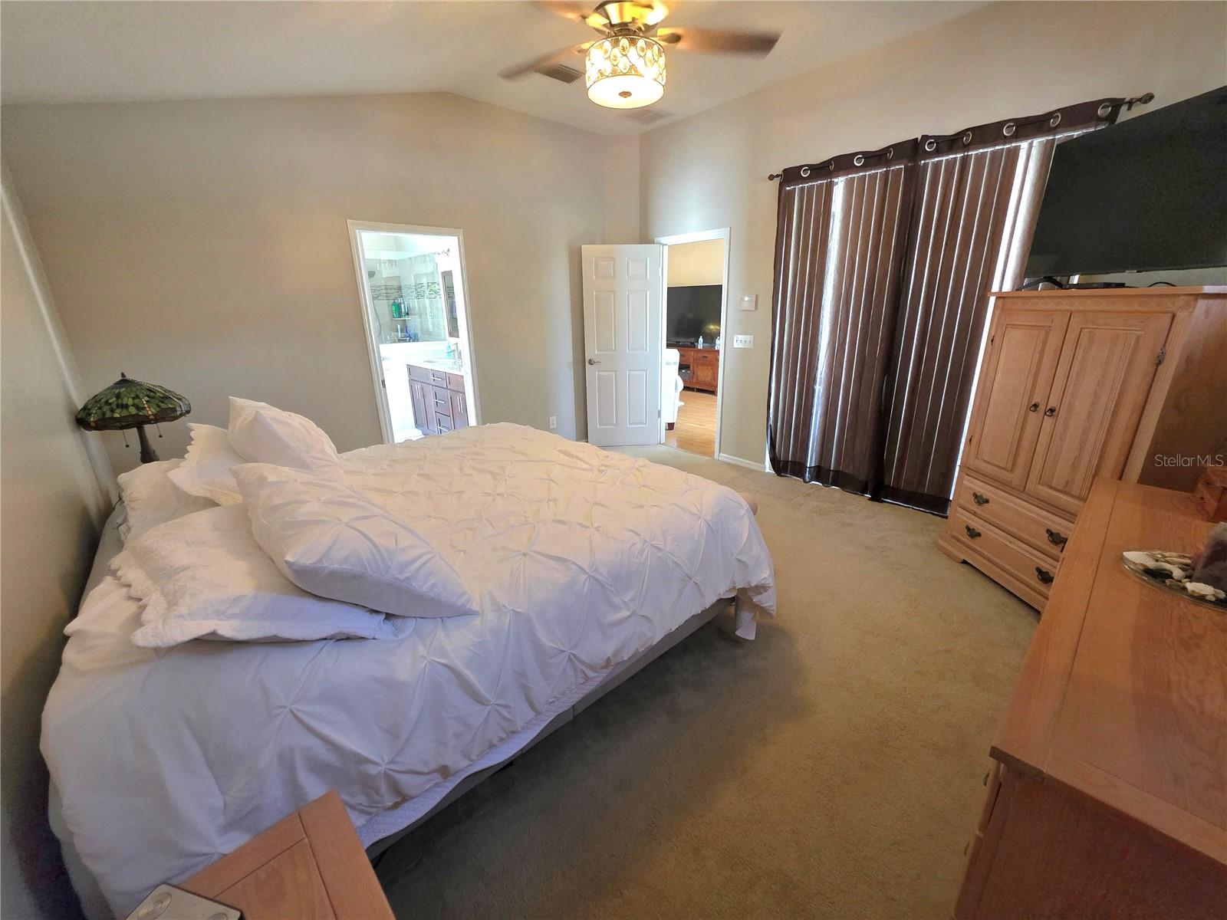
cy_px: 460
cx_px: 614
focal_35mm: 13
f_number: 1.9
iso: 500
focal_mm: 2.2
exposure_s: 1/60.2
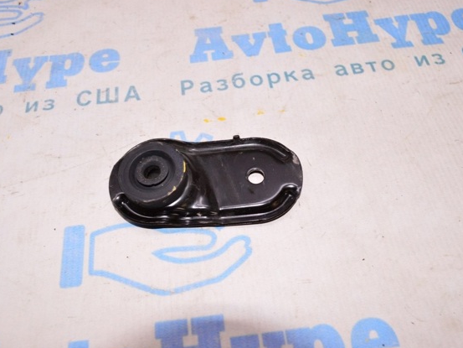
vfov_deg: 46.8
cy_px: 174
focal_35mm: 30
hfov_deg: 59.9
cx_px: 218
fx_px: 401
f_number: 8
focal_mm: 18
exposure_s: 1/160
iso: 1600
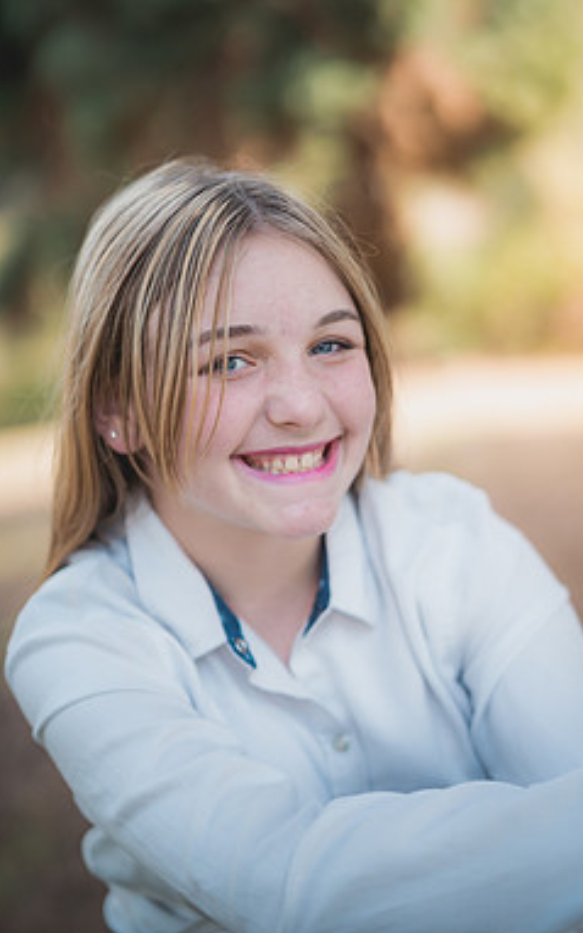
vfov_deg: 34.0
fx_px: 1524
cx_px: 349
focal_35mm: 60
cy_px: 501
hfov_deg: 21.6
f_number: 1.4
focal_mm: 50
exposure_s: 1/2000
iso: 250
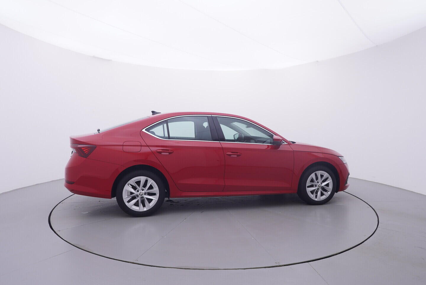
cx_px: 213
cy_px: 142
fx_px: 266
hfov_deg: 77.3
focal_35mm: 22
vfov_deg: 56.2
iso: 200
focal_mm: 15
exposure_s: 1/80
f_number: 5
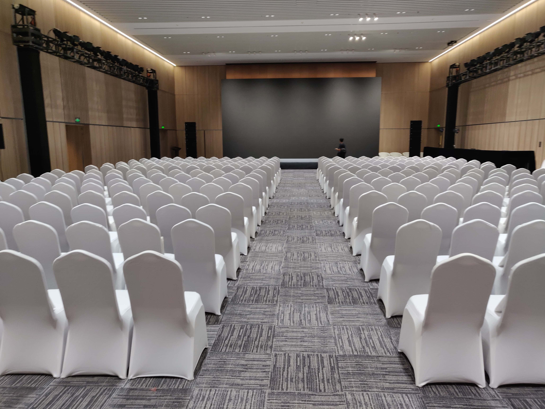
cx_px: 272
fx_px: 394
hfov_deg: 69.4
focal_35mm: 25
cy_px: 204
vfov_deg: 54.9
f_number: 1.7
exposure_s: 1/33
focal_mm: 4.25
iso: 250
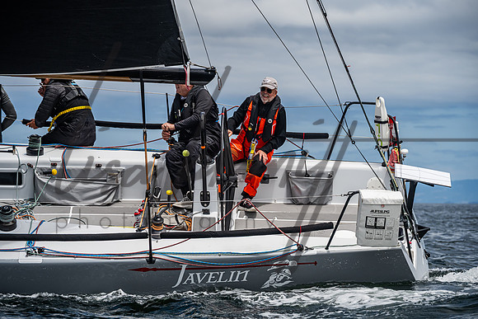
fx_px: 2202
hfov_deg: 12.4
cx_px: 244
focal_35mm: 166
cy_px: 160
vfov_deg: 8.3
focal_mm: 160
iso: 500
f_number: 7.6
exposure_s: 1/2500
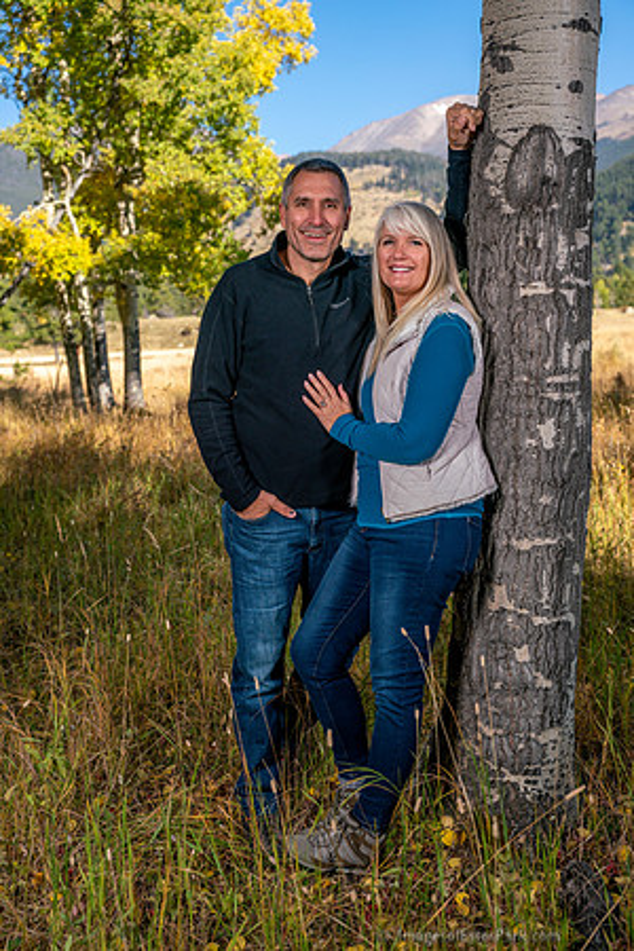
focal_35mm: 45
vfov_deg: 43.6
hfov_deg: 29.9
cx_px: 317
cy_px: 476
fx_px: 1189
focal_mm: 45
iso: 160
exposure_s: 1/800
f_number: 4.5
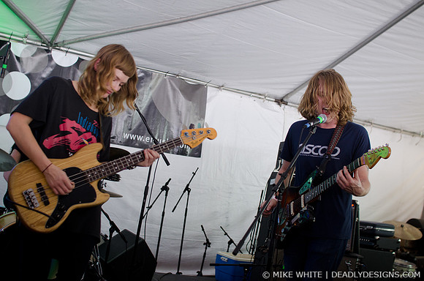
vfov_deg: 29.7
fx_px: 529
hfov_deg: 43.7
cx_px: 212
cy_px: 140
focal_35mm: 45
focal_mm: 30
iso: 640
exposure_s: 1/100
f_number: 3.2
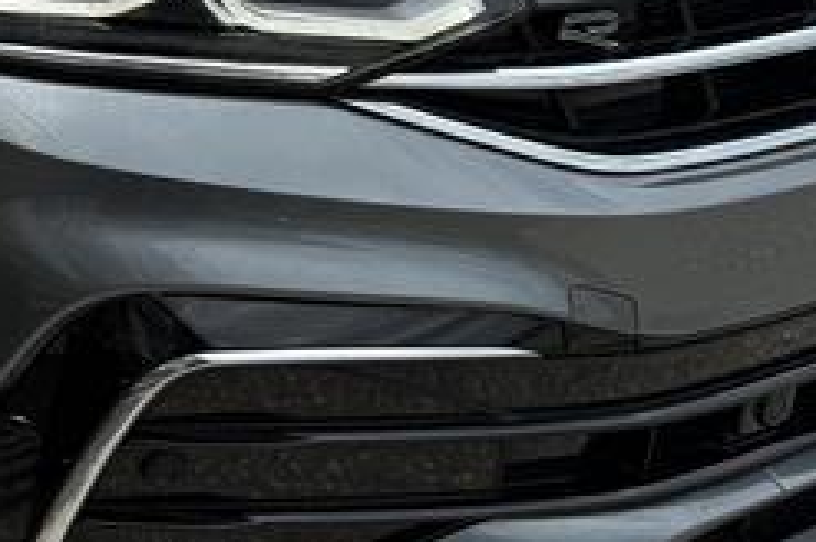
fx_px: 1834
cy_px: 23
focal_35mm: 81
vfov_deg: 16.5
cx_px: 36
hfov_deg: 24.2
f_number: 1.78
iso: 80
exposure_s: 1/3953
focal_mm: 6.76
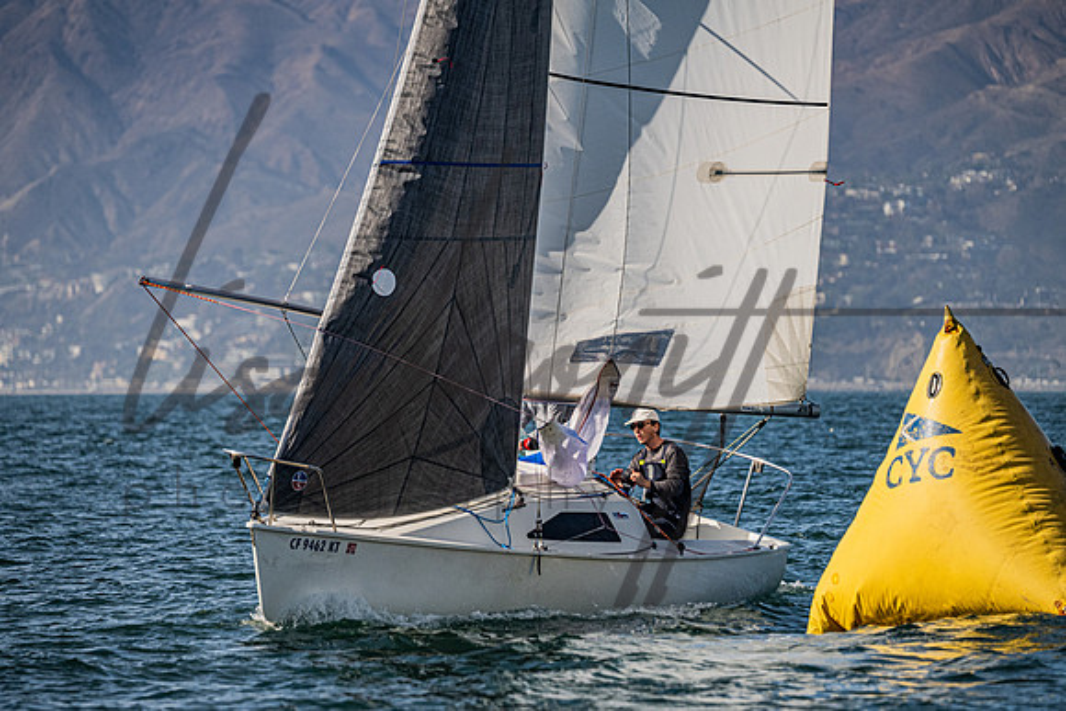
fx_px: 10426
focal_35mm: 352
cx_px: 533
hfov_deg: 5.9
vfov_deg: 3.9
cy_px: 446
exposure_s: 1/3200
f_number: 5.3
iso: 320
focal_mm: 280
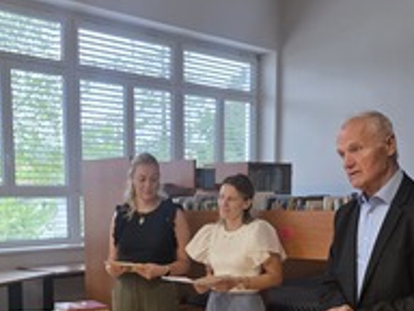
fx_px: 646
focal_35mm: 54
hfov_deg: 35.3
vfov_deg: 26.2
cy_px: 276
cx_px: 147
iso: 160
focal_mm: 6.3
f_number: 1.7
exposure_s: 1/100
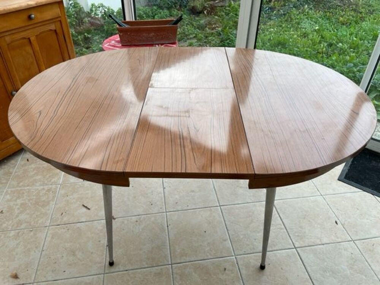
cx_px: 190
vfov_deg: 53.1
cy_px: 142
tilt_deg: -37.7
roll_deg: -0.7
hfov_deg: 67.3
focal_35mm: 26
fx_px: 285
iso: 40
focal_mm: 4.2
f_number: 1.6
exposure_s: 1/121
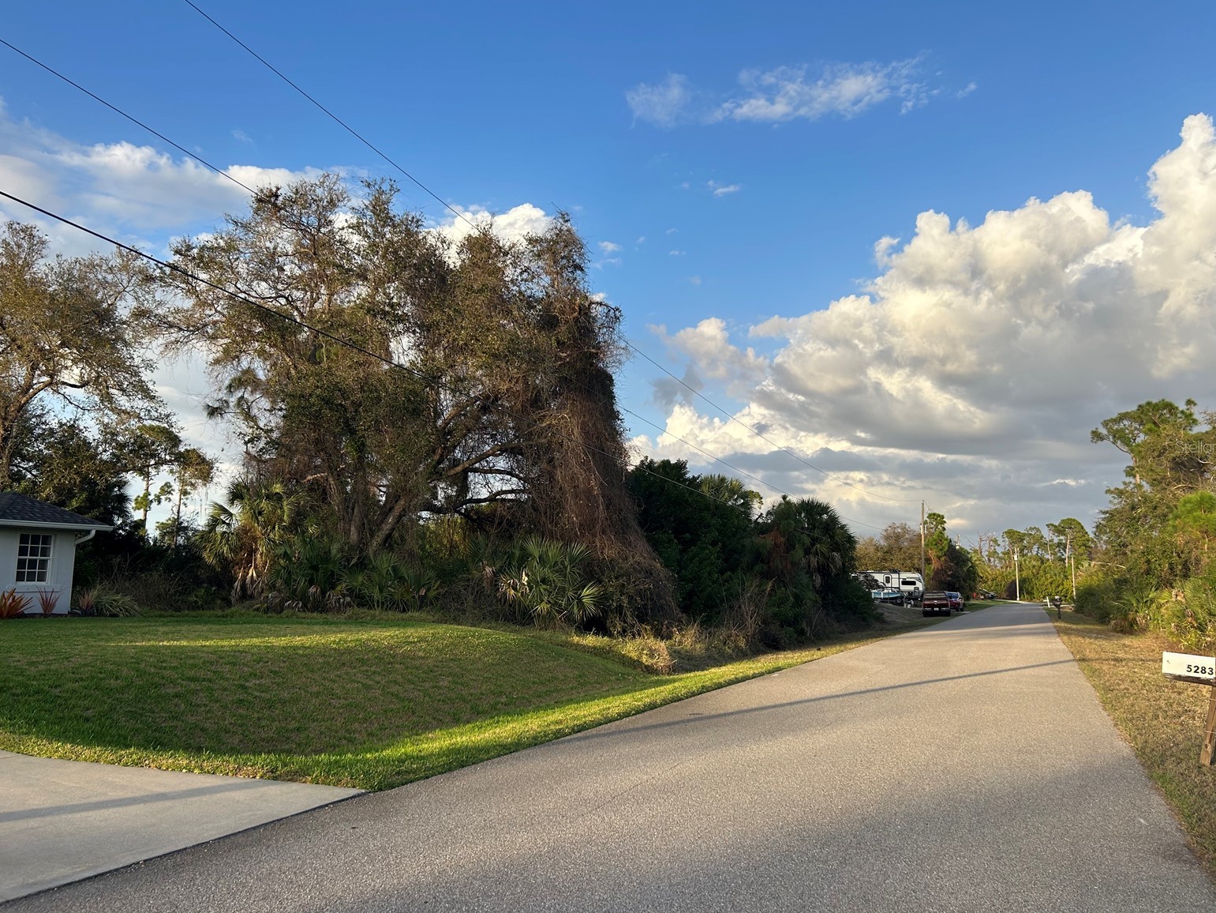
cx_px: 619
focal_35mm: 27
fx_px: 949
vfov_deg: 51.4
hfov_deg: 65.3
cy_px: 446
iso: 50
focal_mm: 5.7
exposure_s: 1/1698
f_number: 1.5
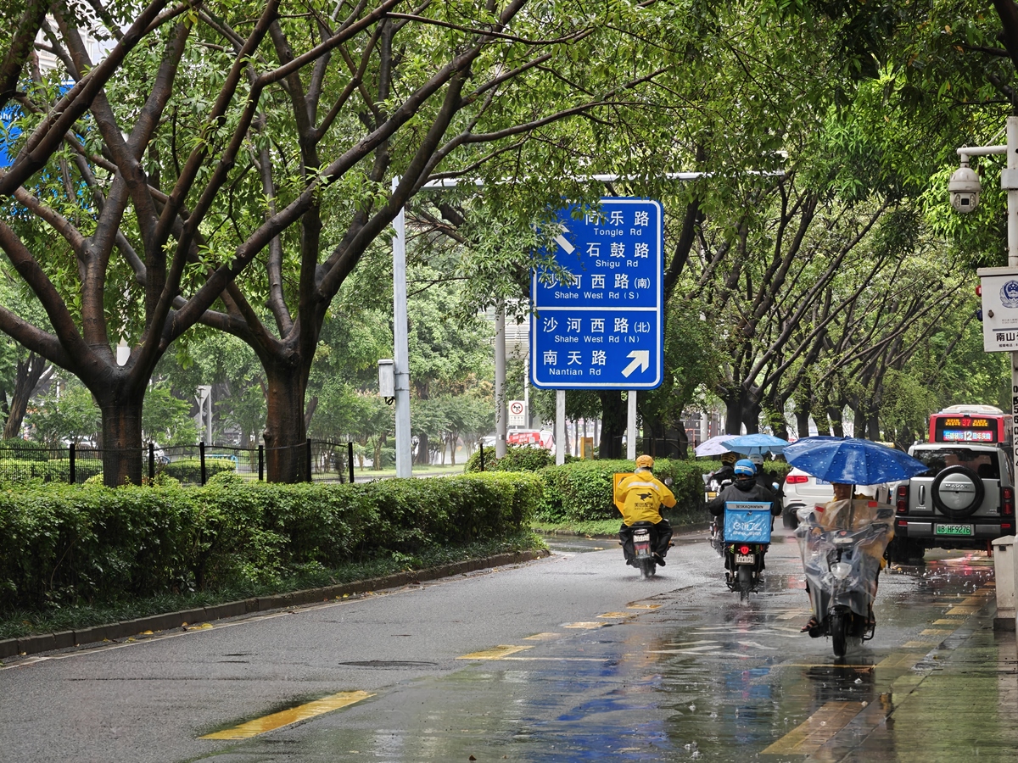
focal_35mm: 135
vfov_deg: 11.0
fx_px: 3970
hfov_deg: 14.6
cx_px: 509
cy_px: 382
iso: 400
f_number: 3.1
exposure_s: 1/73
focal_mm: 24.85
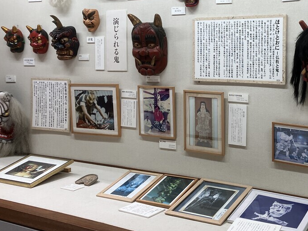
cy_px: 62
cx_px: 243
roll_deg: -0.7
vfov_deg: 29.3
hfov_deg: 37.6
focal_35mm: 49
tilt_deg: -0.3
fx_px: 436
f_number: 1.8
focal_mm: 3.99
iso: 80
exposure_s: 1/120
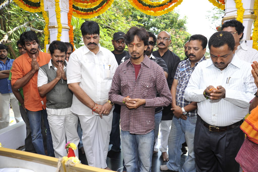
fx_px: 186
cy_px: 86
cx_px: 129
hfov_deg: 69.4
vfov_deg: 49.5
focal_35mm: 26
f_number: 5
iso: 250
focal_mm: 26
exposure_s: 1/160
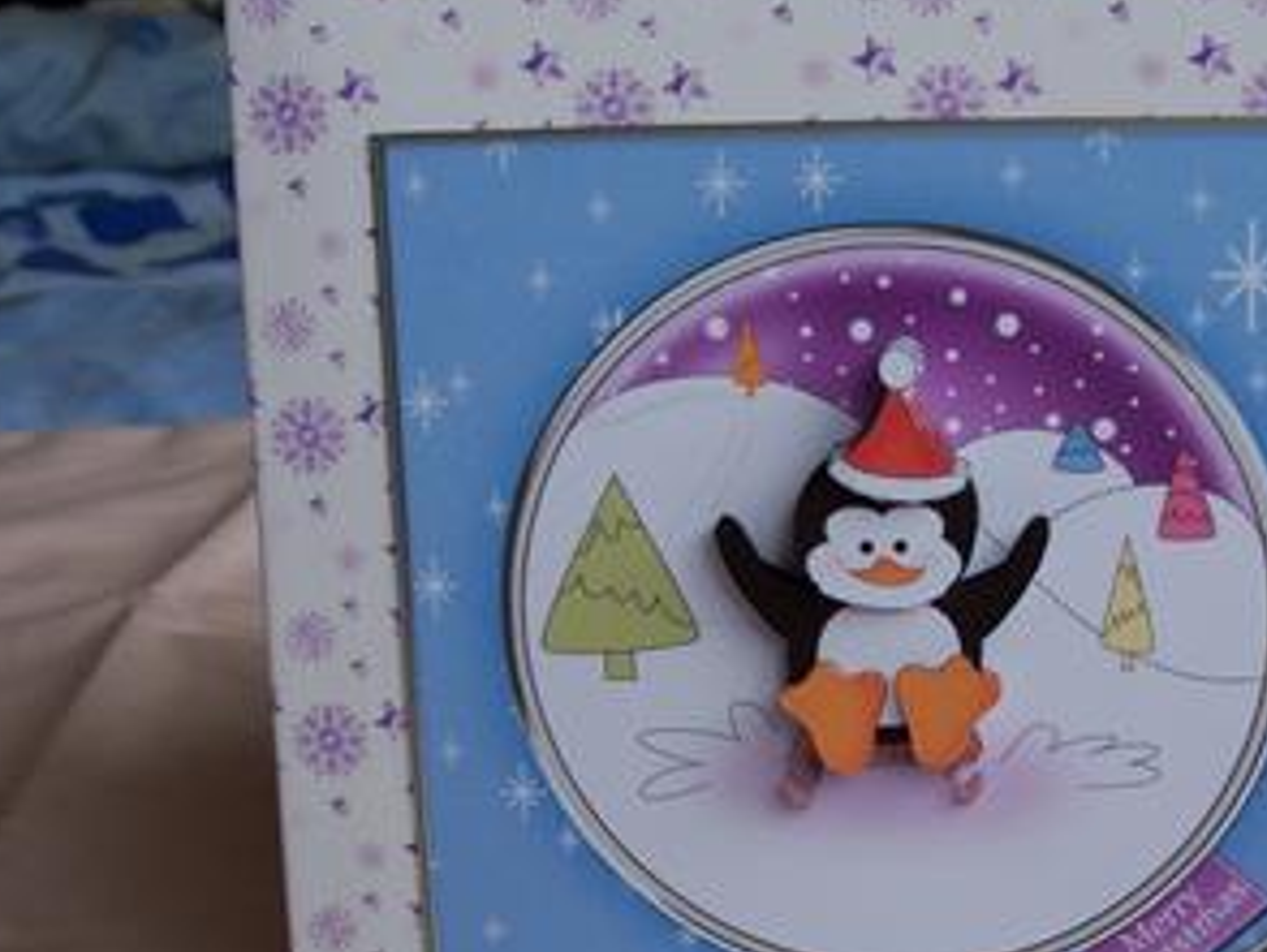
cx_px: 901
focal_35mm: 81
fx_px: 2967
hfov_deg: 23.9
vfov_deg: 18.2
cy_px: 607
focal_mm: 8.7
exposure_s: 1/199
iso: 80
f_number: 3.2
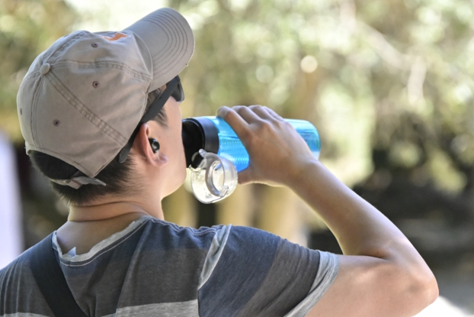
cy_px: 200
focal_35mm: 386
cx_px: 234
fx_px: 5083
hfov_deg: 5.3
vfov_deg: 3.6
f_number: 6.3
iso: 5000
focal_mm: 200
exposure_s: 1/2000
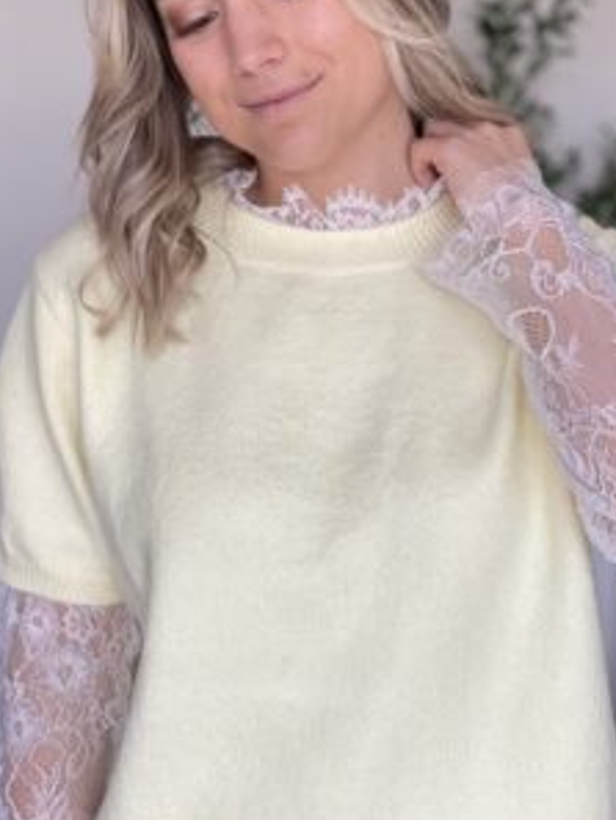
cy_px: 342
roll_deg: -0.2
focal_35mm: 70
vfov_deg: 27.7
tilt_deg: -7.0
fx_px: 1660
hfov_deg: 21.0
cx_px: 387
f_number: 2
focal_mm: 6
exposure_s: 1/120
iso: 250
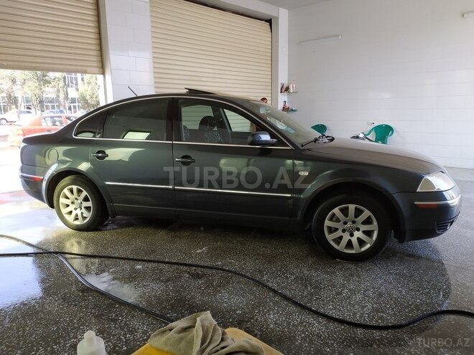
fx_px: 329
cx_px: 237
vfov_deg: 56.8
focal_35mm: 24
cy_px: 178
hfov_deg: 71.6
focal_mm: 3.94
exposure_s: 1/162
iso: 250
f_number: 1.9
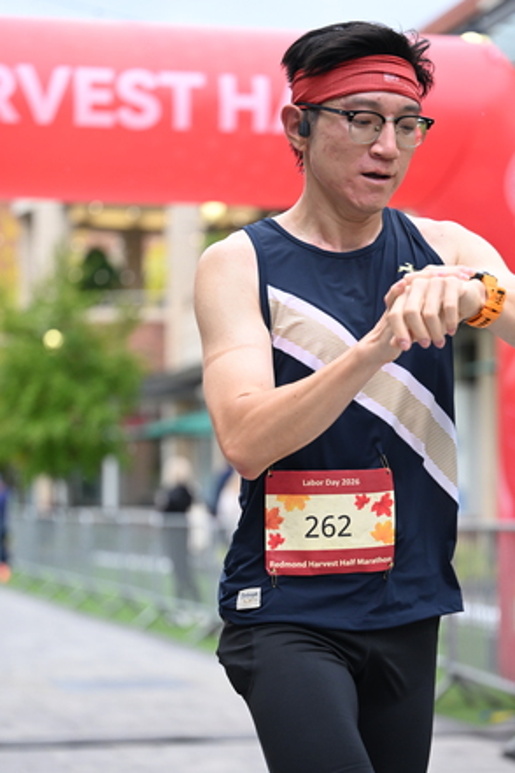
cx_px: 309
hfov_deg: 14.2
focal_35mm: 96
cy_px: 472
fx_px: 2060
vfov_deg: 21.2
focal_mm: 77
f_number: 2.8
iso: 1250
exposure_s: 1/1250
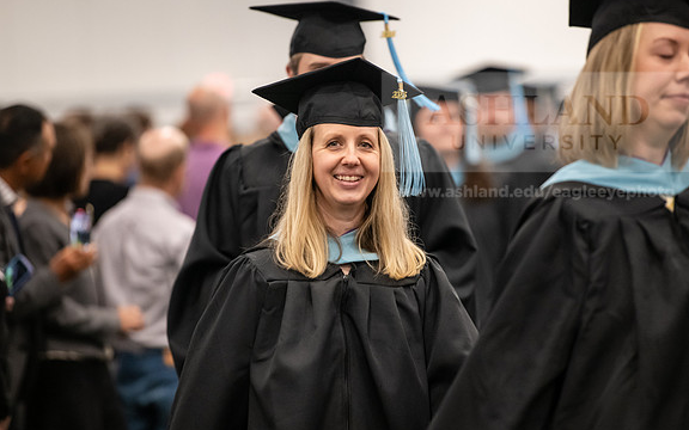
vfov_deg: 6.6
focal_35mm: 200
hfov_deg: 10.5
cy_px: 217
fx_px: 3755
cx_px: 346
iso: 3200
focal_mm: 195
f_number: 3.2
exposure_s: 1/200
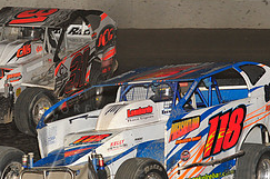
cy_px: 69
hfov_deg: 9.4
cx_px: 77
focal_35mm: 220
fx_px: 1647
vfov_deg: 6.2
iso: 800
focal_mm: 92
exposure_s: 1/320
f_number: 6.3
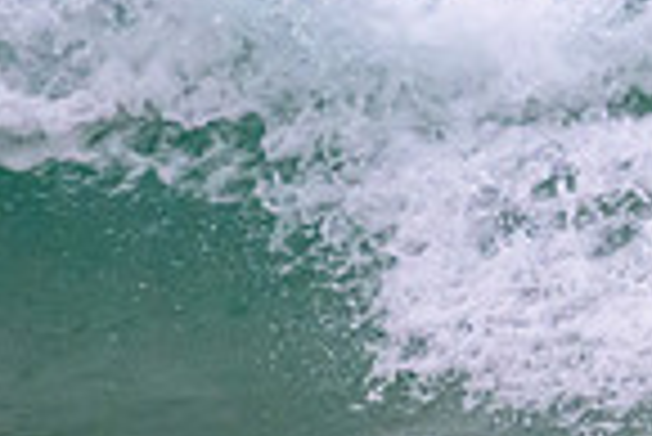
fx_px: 57958
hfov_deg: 0.6
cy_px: -61
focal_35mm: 3197
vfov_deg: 0.4
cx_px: 1264
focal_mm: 800
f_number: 11
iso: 8000
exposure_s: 1/800
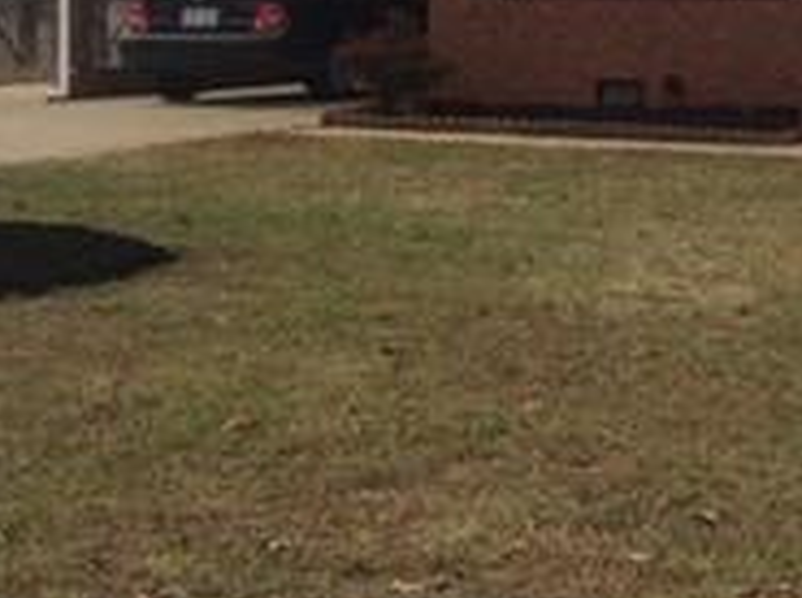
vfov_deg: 13.0
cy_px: -100
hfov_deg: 17.0
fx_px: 2567
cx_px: 949
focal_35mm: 111
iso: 32
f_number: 2.4
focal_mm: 3.3
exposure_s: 1/907
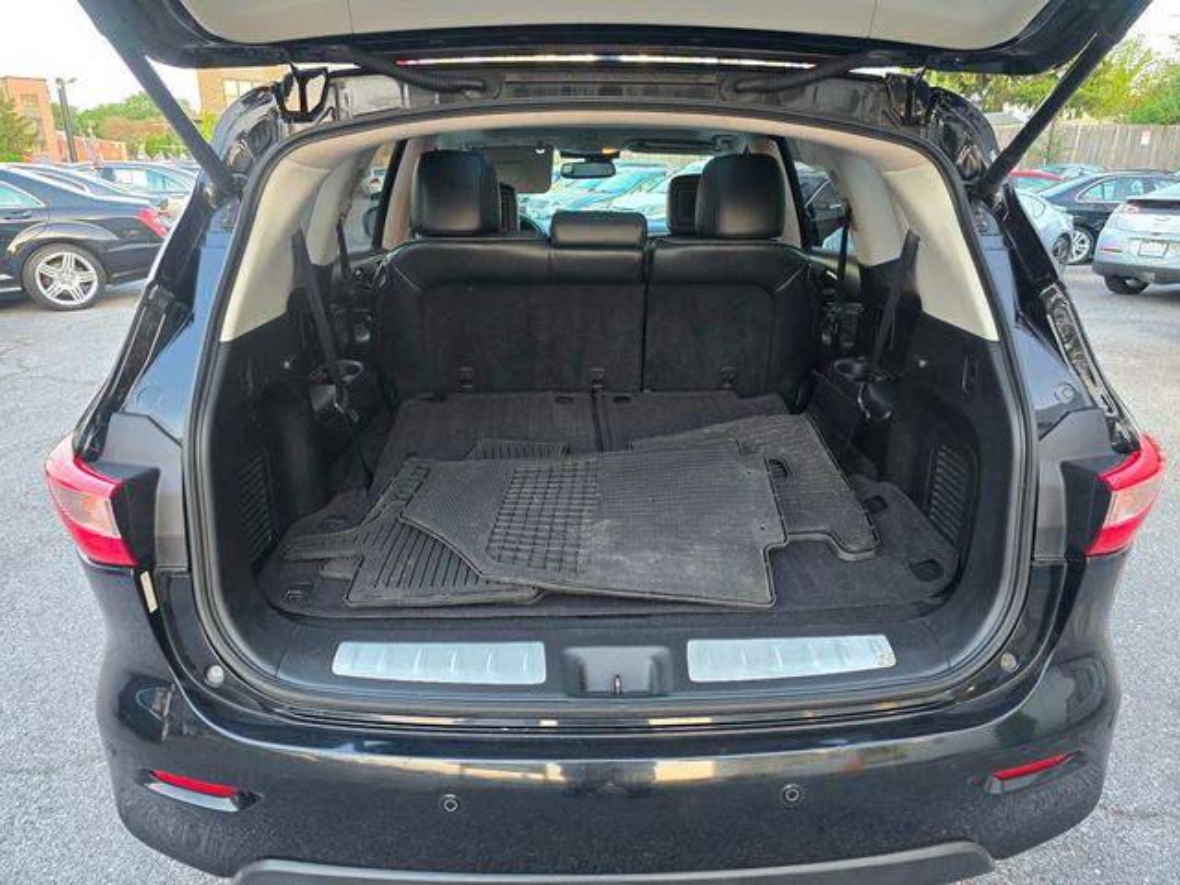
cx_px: 590
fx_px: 784
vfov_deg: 58.9
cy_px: 442
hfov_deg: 73.9
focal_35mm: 23
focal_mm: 6.3
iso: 640
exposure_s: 1/120
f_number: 1.7
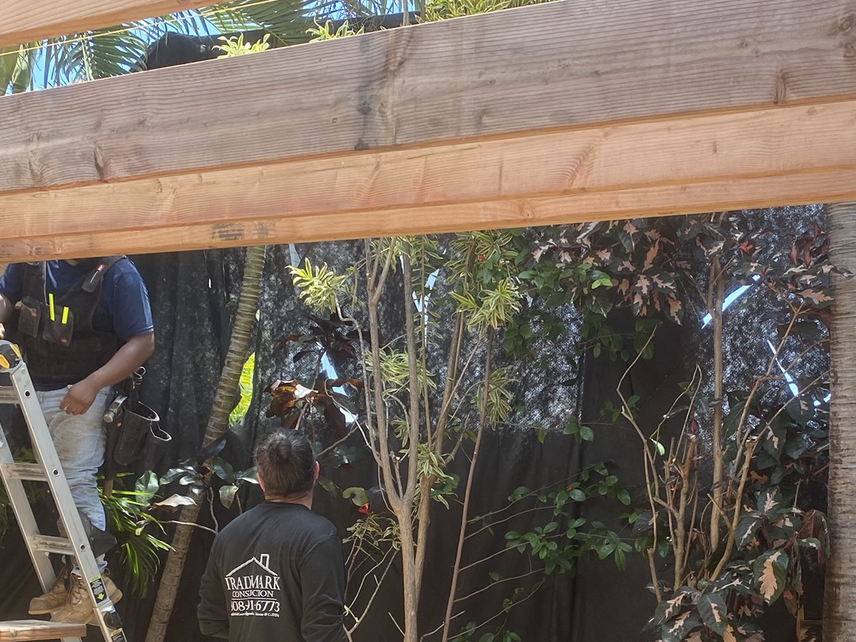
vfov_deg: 28.0
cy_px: 581
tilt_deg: -5.2
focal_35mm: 50
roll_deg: -2.3
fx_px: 1236
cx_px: 527
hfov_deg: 38.0
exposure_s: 1/324
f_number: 1.8
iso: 32
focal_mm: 4.25
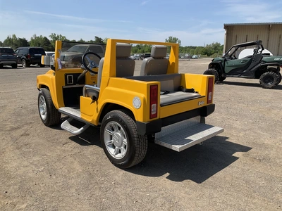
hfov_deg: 61.7
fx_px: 236
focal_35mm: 29
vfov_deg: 48.2
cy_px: 106
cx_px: 141
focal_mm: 3
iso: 25
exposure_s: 1/1984
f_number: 1.8
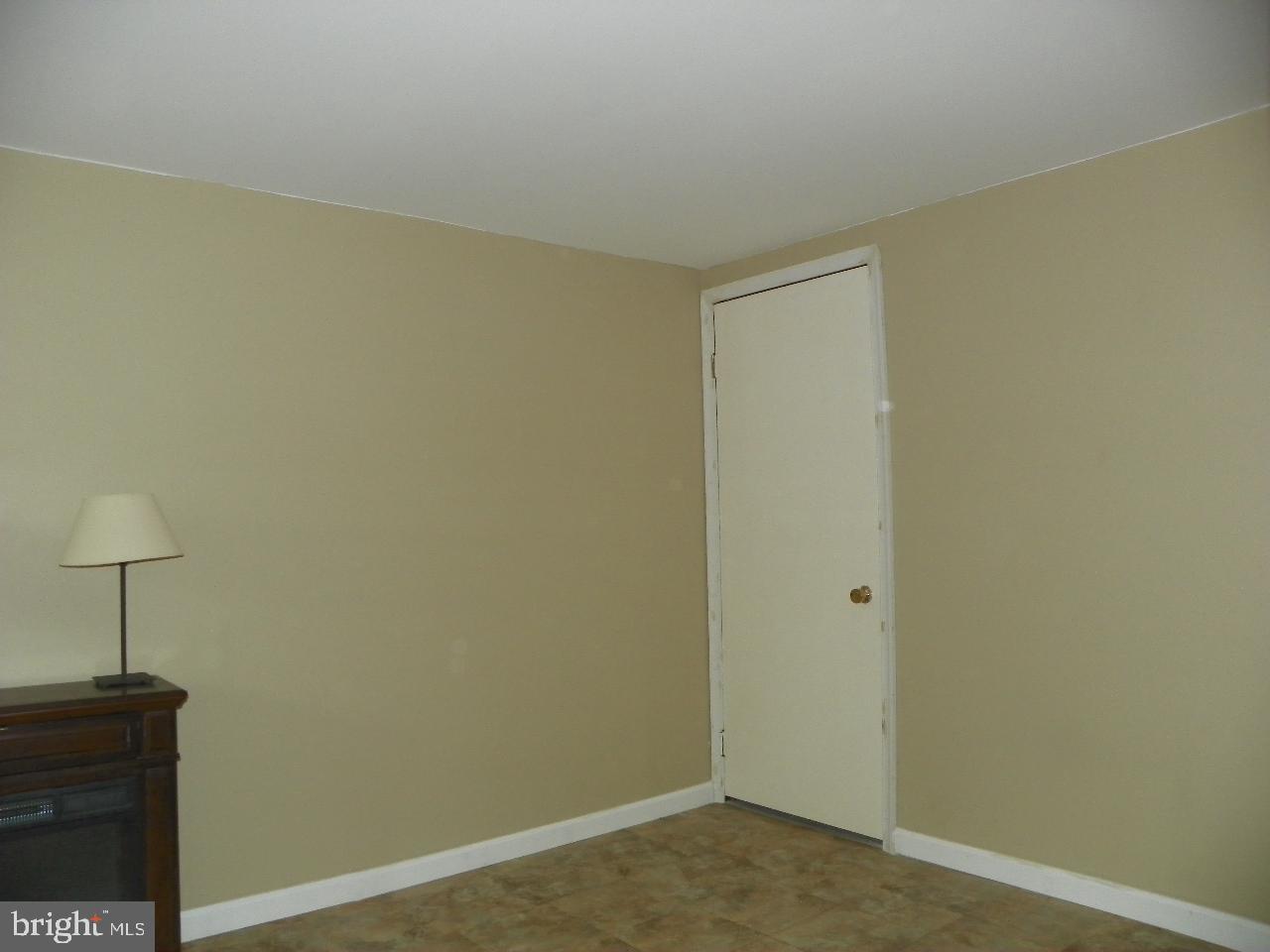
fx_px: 954
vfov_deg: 53.1
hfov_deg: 67.3
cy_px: 476
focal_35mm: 26
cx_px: 635
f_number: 2.8
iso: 200
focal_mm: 4.6
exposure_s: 1/30
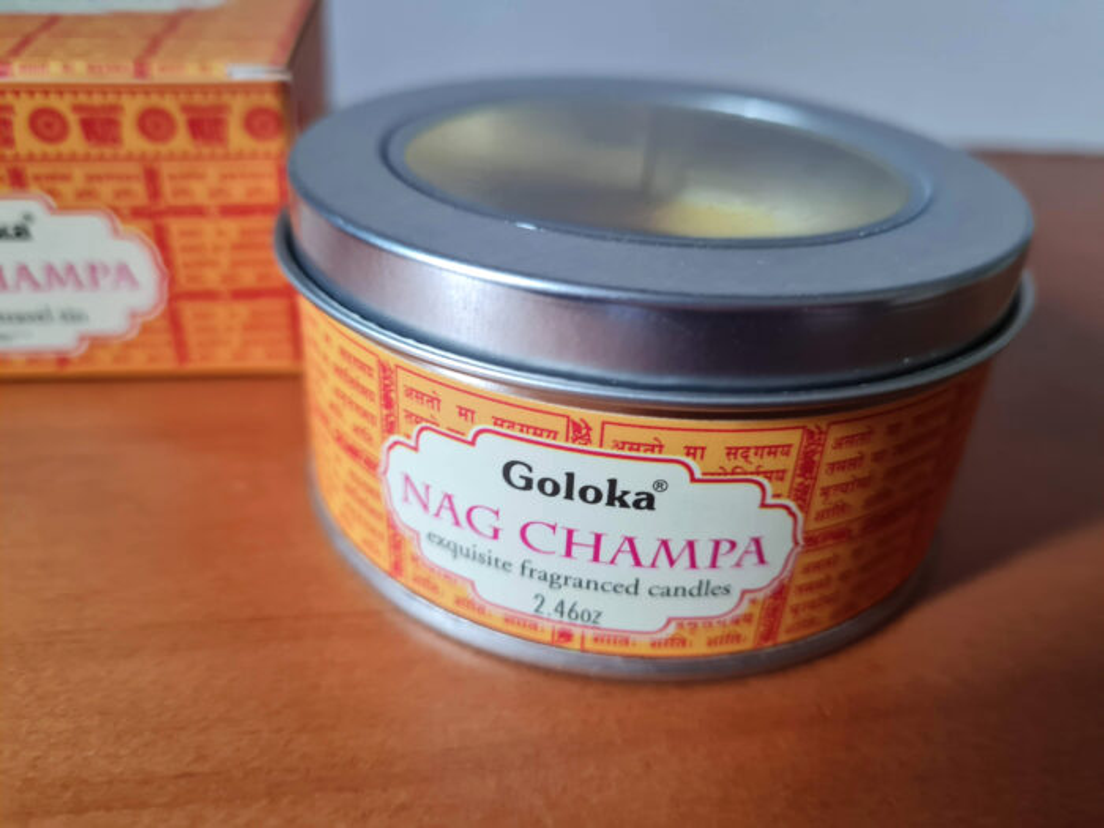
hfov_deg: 67.3
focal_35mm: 26
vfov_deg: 53.1
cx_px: 552
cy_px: 414
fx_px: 829
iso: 200
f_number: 1.8
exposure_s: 1/40
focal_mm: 5.4
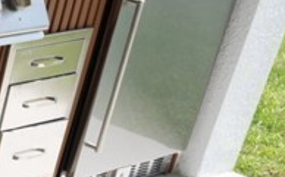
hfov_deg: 12.6
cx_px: -466
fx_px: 885
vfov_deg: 11.4
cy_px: 151
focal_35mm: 114
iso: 100
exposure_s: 1/200
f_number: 6.3
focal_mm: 20
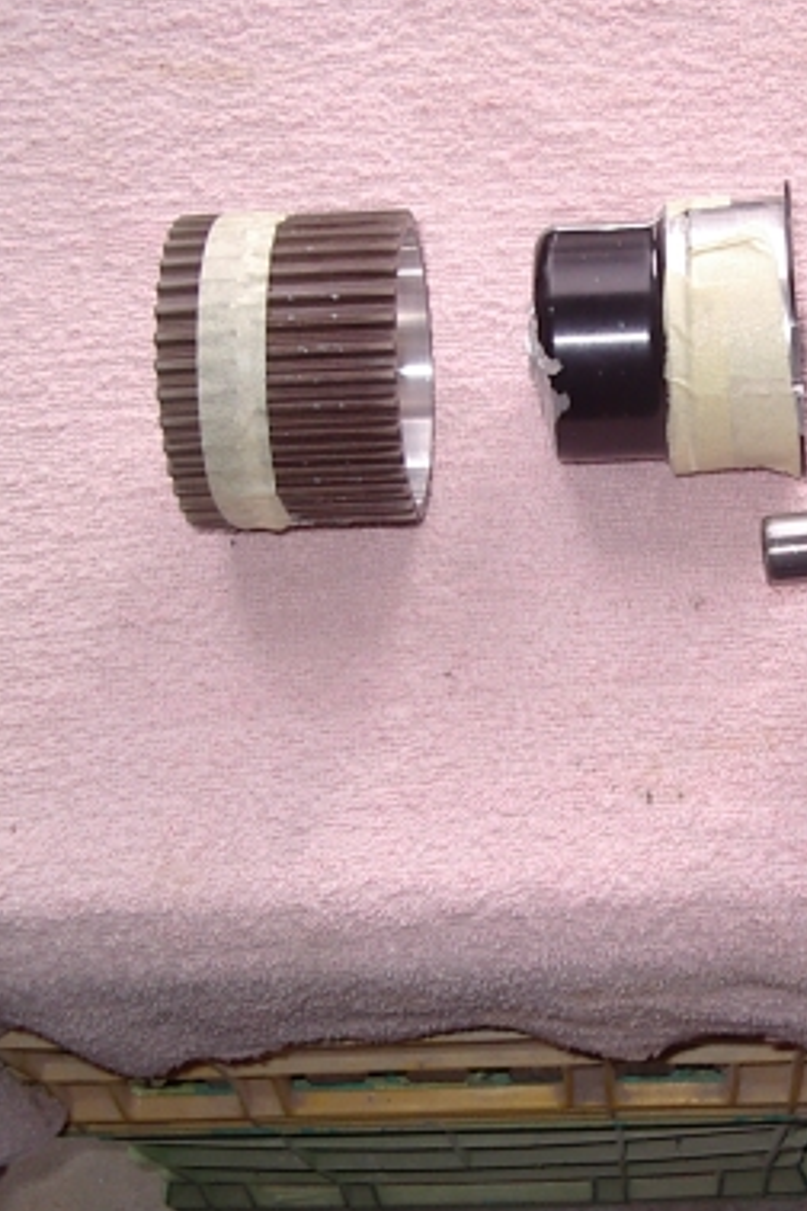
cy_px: 596
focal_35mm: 67
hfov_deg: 19.9
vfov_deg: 30.1
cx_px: 753
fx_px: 2253
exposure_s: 1/125
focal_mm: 5.8
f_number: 2.6
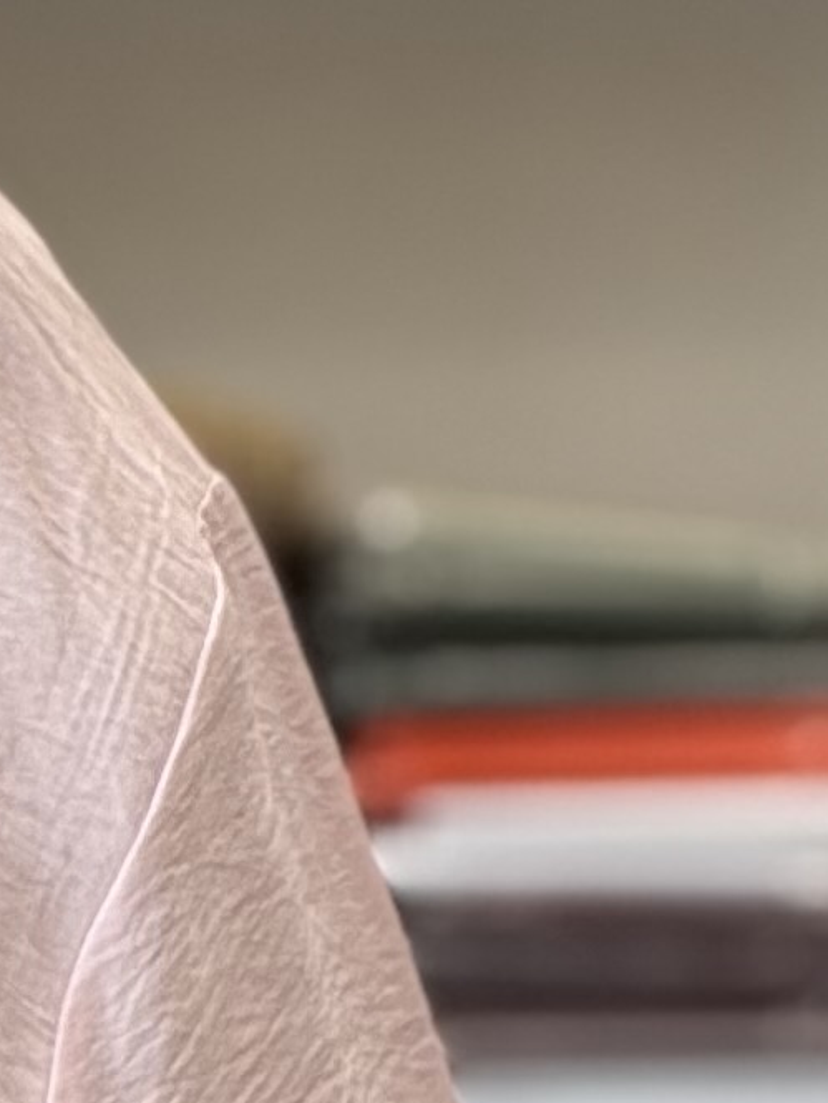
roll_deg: +0.8
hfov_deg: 2.4
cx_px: -1087
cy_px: 1075
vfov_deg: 3.3
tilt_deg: -3.7
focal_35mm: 606
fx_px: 19321
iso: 40
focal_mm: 16.89
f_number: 2.8
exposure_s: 1/100
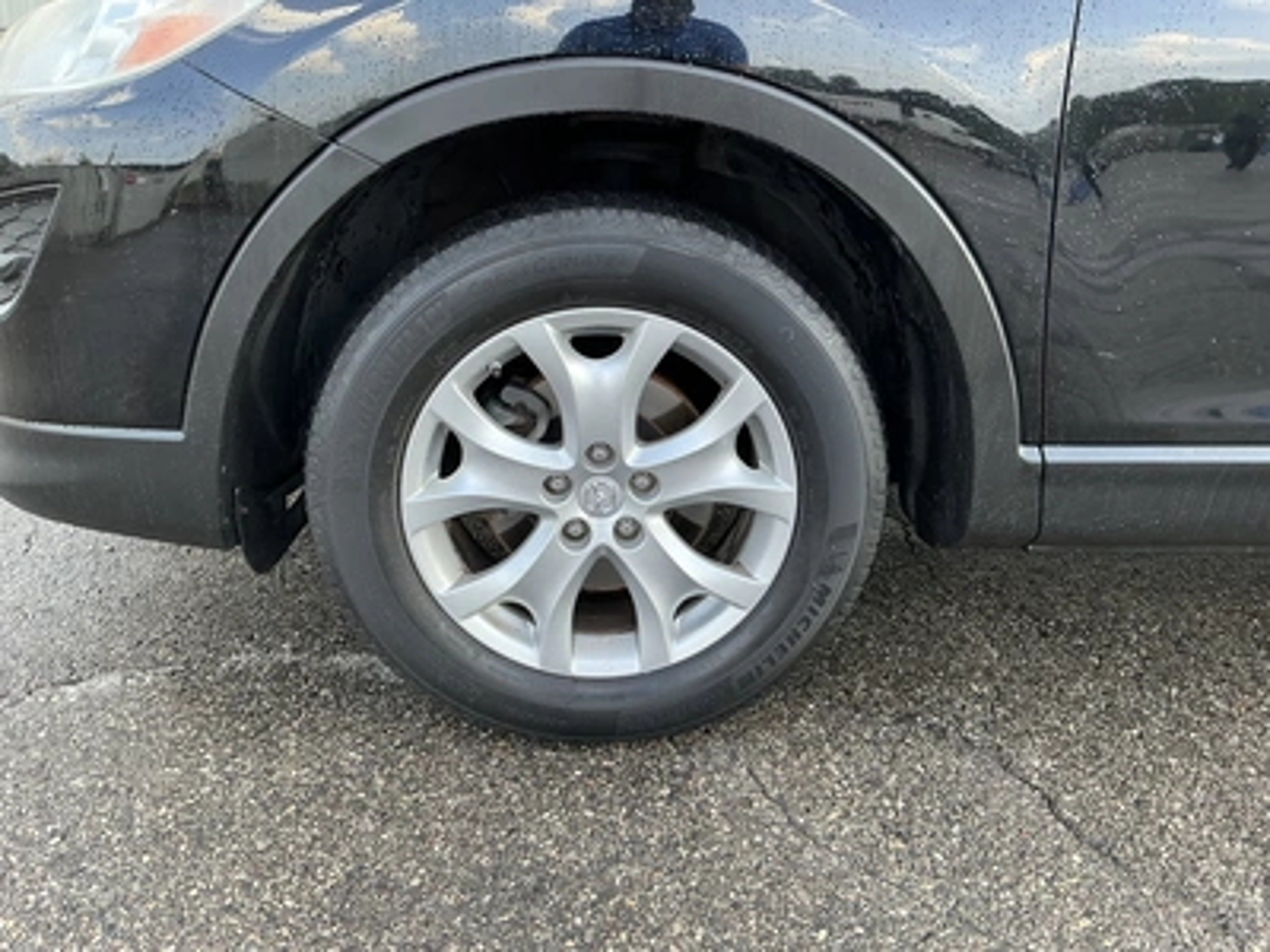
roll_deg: -0.9
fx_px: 1027
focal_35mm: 28
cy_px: 476
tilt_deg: -17.3
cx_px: 635
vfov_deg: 49.7
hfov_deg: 63.4
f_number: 1.8
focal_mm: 3
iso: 40
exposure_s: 1/122
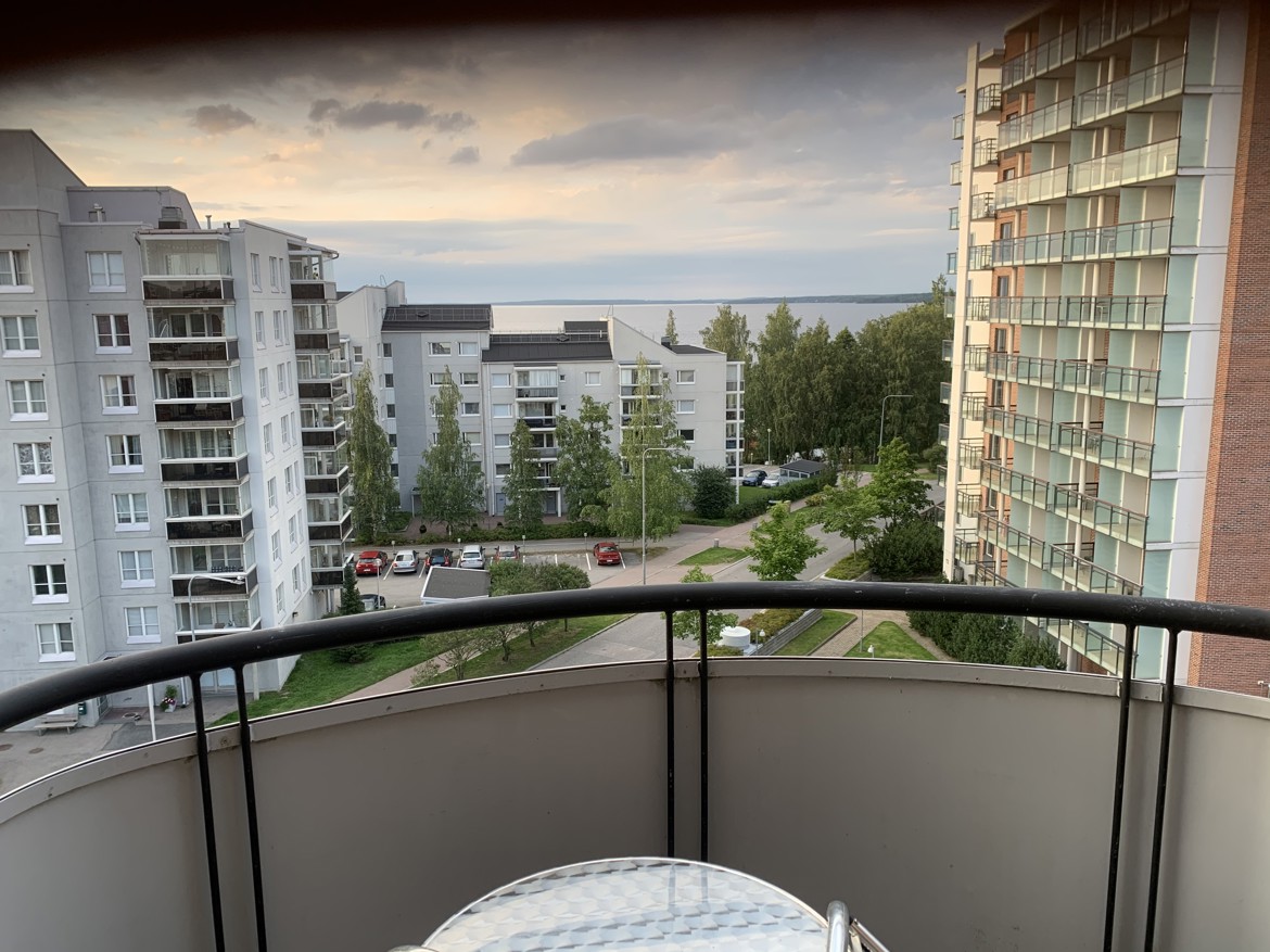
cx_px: 635
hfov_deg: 67.3
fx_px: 954
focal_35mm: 26
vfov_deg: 53.0
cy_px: 476
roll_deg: +0.7
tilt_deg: -8.5
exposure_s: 1/122
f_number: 1.8
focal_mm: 4.25
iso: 32
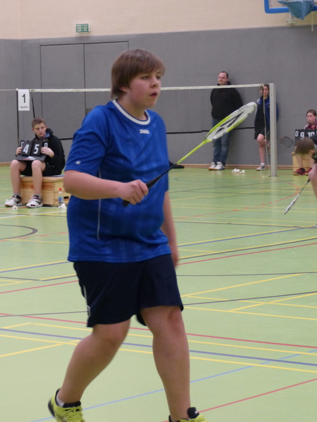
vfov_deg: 15.6
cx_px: 154
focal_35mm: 126
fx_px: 1538
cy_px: 236
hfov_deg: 11.8
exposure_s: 1/60
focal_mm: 20.1
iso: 320
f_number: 2.8
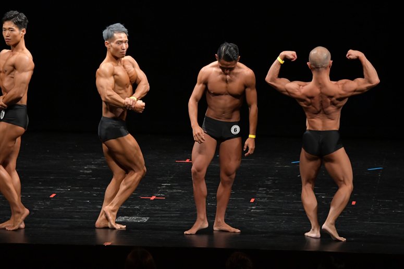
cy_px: 134
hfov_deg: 9.2
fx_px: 2524
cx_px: 202
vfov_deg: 6.1
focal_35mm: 225
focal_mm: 150
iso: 3200
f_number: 5.6
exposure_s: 1/400
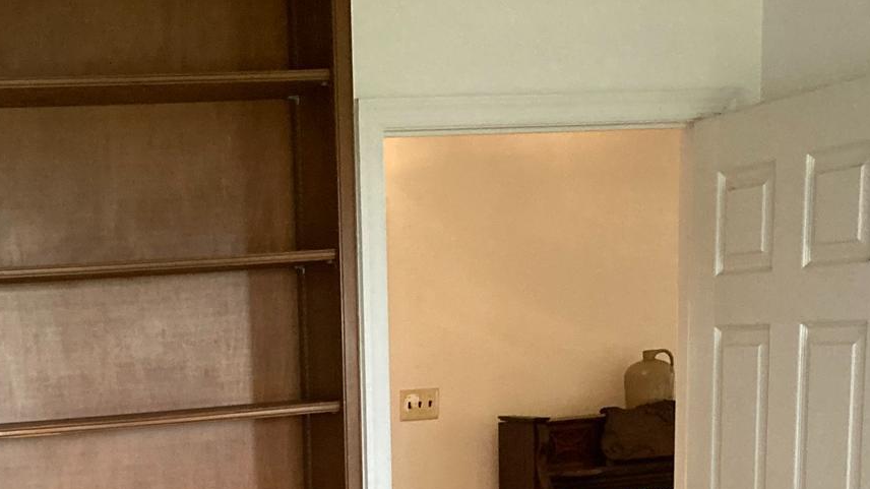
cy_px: 763
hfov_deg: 28.2
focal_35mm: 73
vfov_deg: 15.1
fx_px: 1684
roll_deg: +2.7
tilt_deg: -12.6
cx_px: 150
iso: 250
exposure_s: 1/60
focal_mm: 3.99
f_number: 1.8
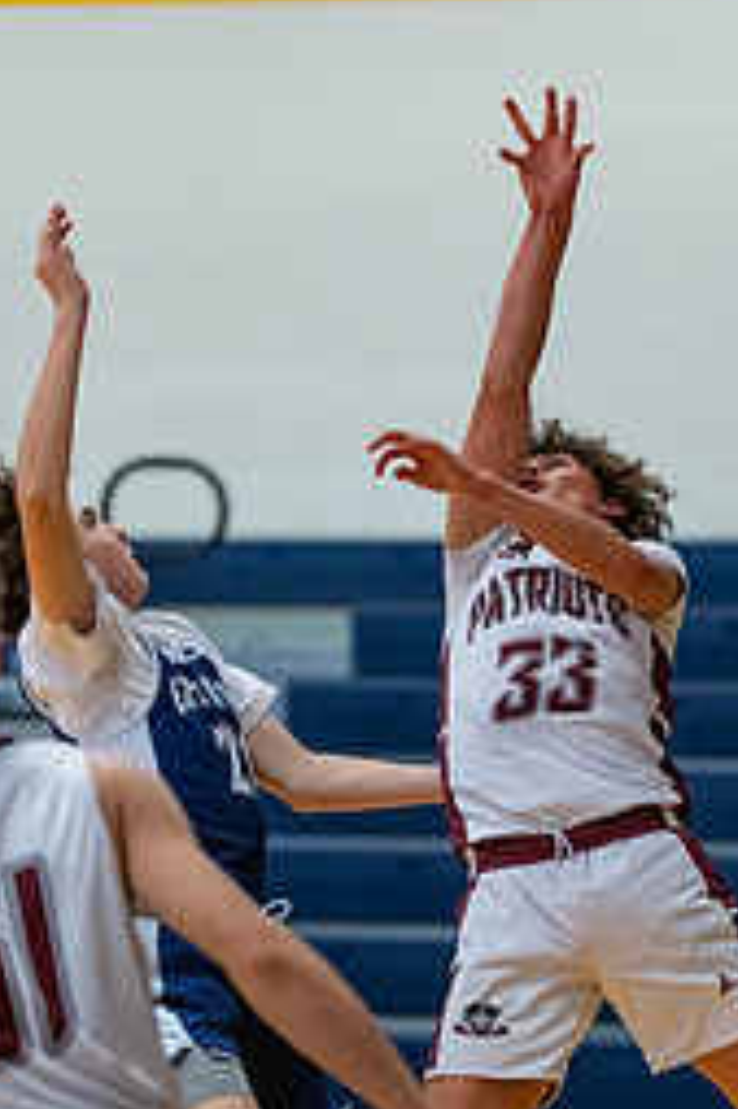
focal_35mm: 209
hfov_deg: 6.6
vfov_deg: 9.9
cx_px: 563
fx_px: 6435
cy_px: 633
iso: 5000
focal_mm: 118
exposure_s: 1/1000
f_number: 2.8
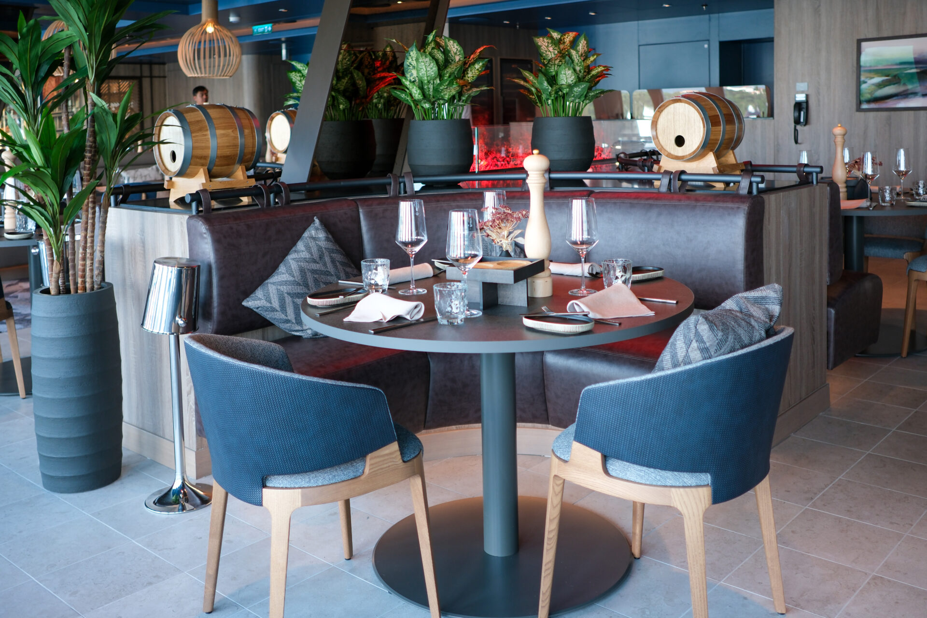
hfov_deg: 54.4
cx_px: 464
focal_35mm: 35
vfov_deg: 37.9
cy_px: 309
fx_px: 901
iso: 250
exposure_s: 1/100
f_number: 2
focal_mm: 23
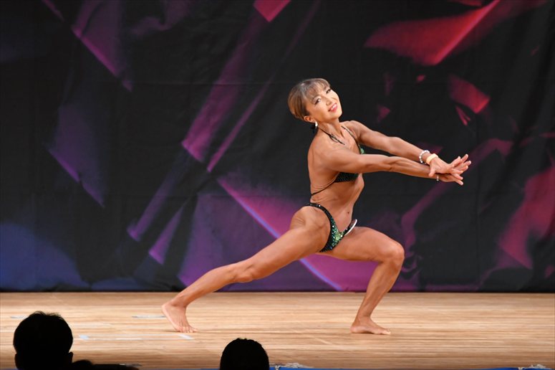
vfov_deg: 4.4
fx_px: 4854
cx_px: 278
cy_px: 185
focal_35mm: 315
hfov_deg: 6.5
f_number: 5.6
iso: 3200
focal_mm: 210
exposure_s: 1/400
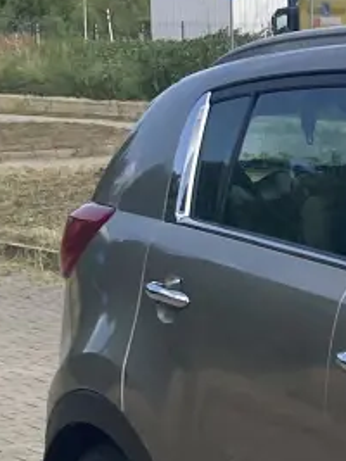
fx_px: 2387
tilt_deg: -5.8
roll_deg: -1.8
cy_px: 398
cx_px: 877
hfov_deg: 7.6
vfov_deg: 11.0
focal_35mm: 179
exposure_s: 1/1779
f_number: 1.8
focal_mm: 3.99
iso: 20
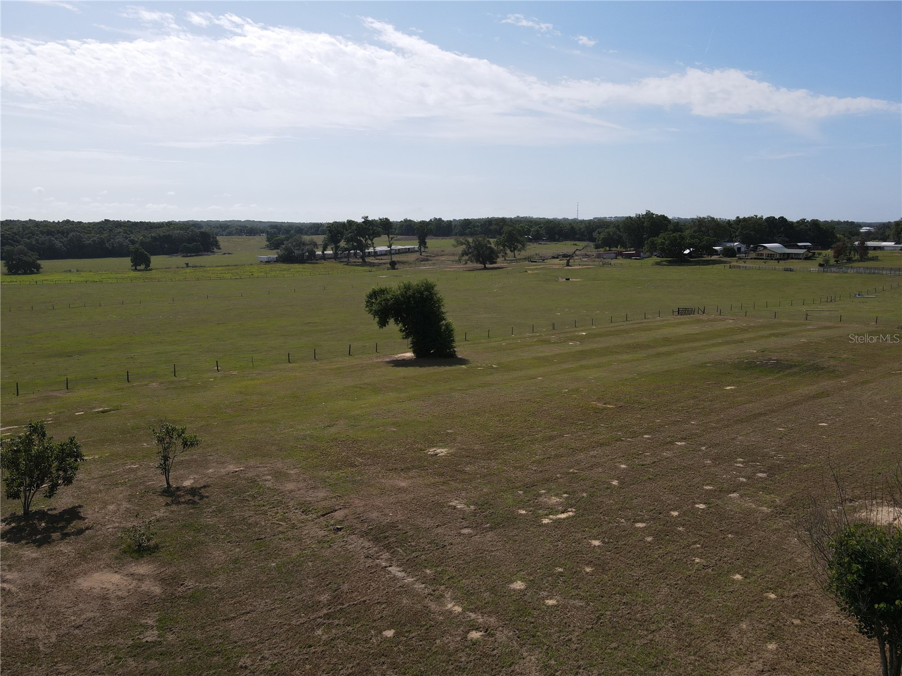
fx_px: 625
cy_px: 338
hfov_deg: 71.6
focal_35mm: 24
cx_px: 451
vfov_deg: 56.8
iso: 100
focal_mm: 4.5
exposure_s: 1/1000
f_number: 2.8
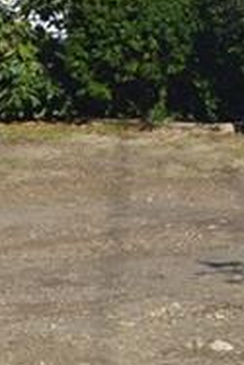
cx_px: 277
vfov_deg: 8.8
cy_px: -94
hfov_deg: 6.0
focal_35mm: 230
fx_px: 2334
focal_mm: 28
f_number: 8
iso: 100
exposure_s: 1/200
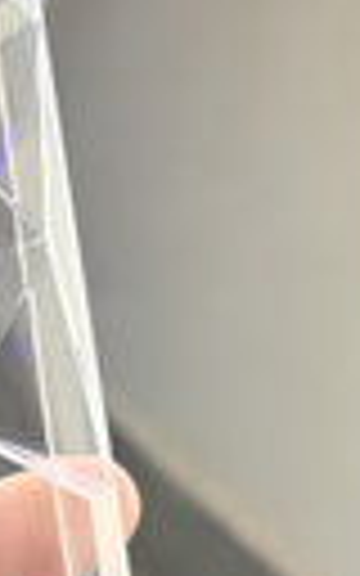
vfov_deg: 17.4
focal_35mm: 115
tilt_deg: -47.5
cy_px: 655
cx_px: -266
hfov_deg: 10.7
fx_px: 1805
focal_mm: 5.96
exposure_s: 1/122
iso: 80
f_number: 1.6
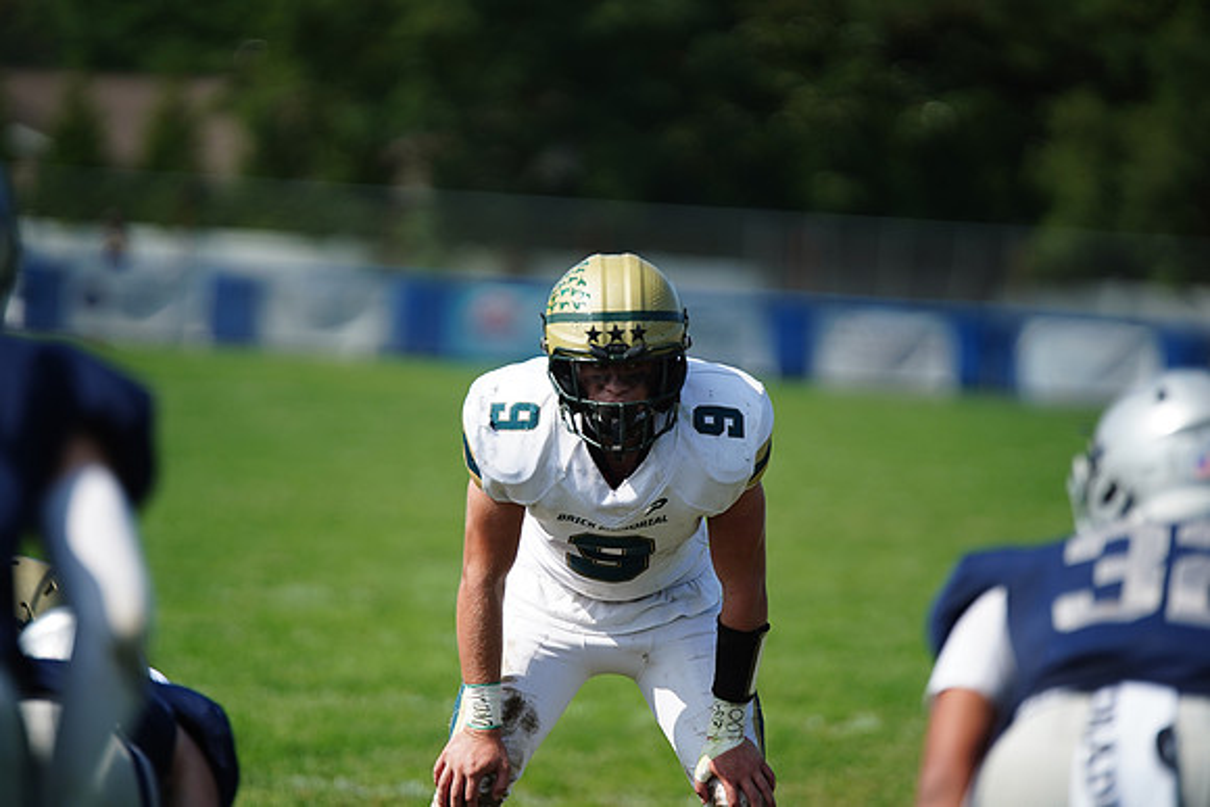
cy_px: 404
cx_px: 605
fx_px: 10085
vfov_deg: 4.6
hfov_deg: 6.9
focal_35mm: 300
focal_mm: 300
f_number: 2.8
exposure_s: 1/5000
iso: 400
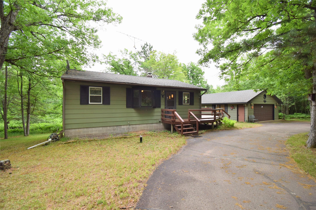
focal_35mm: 15
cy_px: 105
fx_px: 132
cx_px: 158
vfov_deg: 77.3
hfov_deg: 100.4
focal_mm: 10
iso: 320
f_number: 6.3
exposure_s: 1/200
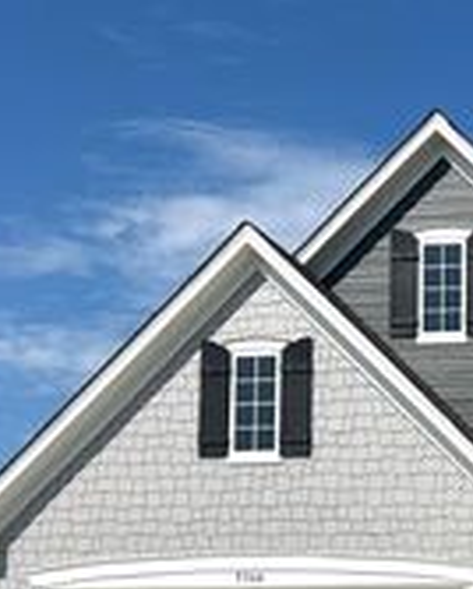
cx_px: 681
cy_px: 598
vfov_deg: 23.9
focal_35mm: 76
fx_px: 1327
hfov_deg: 18.3
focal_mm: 5.7
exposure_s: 1/9434
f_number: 1.5
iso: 50
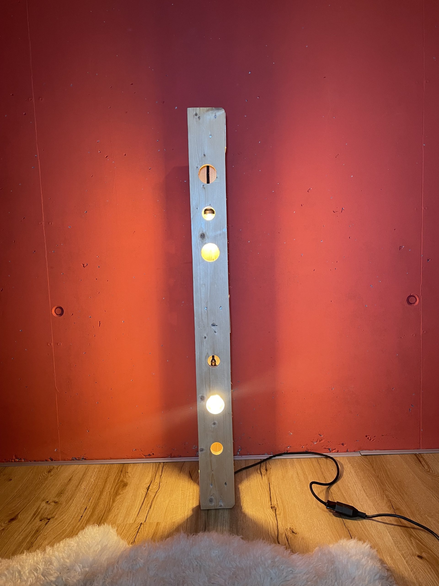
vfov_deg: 67.3
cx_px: 220
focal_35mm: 26
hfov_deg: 53.1
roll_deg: +1.7
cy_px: 293
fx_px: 440
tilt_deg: -5.5
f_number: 1.6
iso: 100
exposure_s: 1/50
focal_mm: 4.2
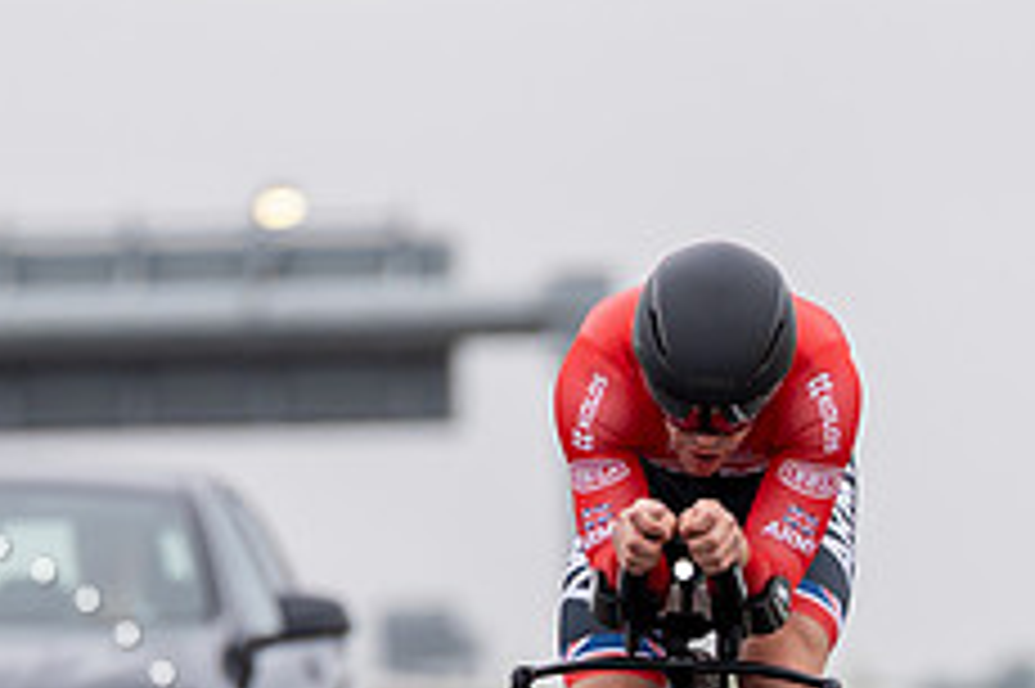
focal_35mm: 892
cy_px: 1223
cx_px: 842
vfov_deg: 1.5
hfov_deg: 2.3
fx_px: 25626
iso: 100
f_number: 3.2
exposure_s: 1/800
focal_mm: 200
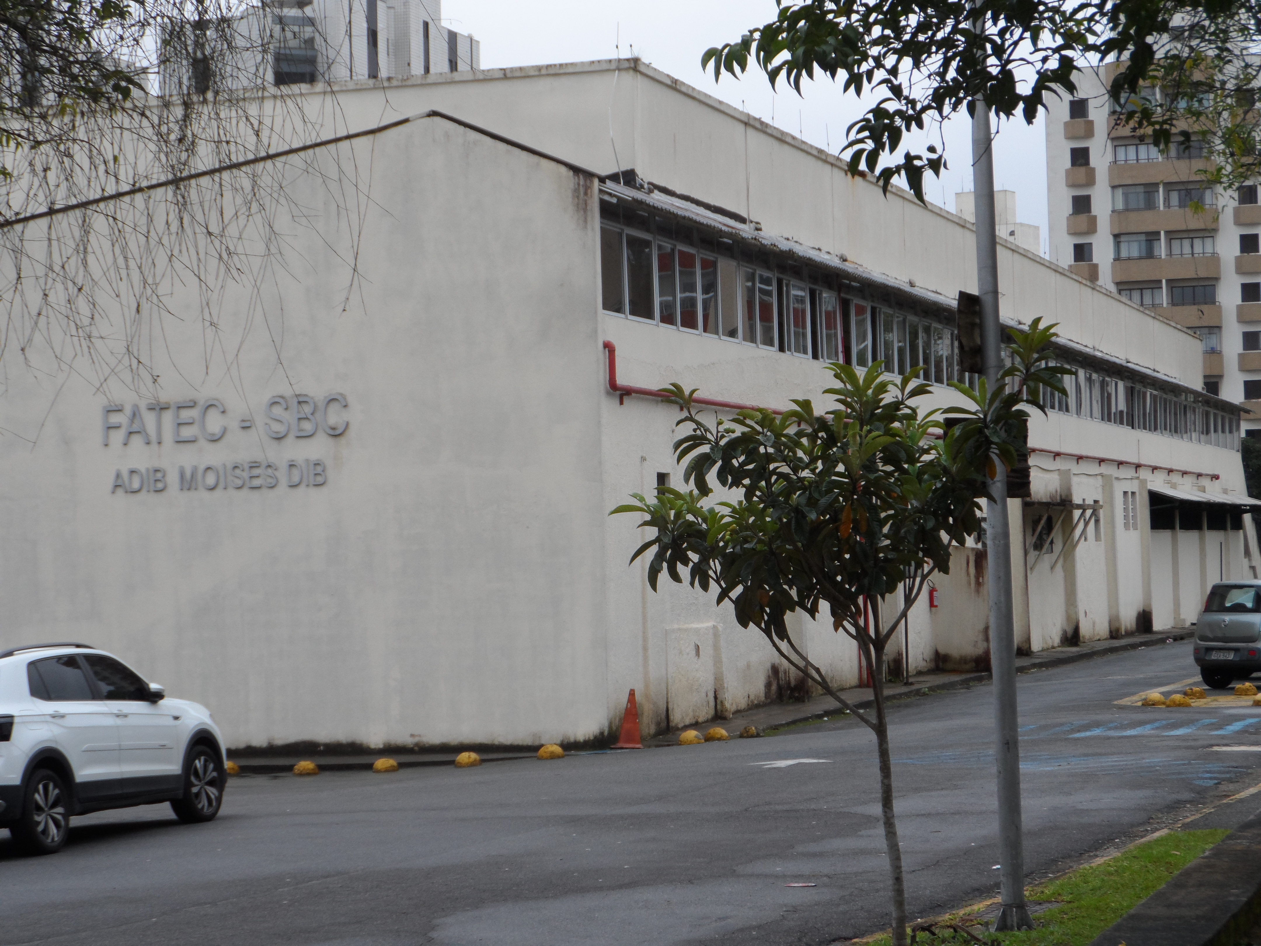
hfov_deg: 22.3
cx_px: 630
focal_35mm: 88
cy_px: 473
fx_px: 3206
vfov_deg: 16.8
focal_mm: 14.3
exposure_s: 1/250
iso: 80
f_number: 4.5
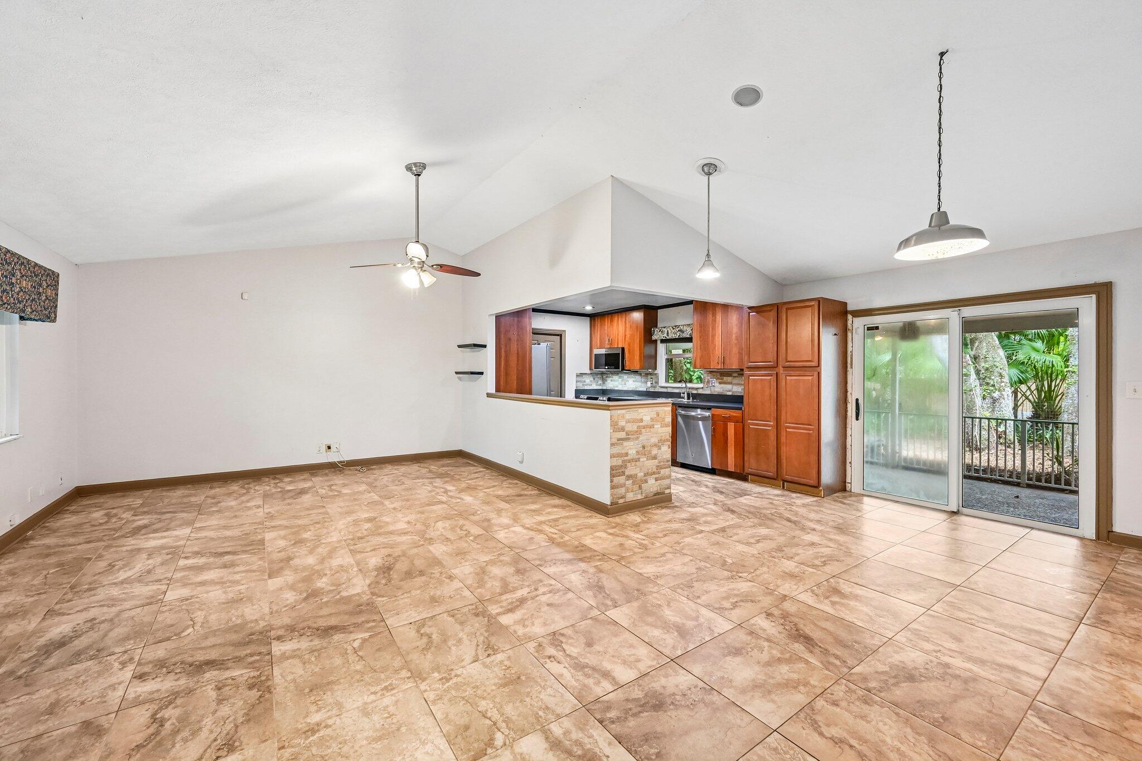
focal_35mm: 14
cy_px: 380
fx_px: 444
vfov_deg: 81.2
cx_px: 571
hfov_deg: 104.3
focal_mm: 14
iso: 2500
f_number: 8
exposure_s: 1/25
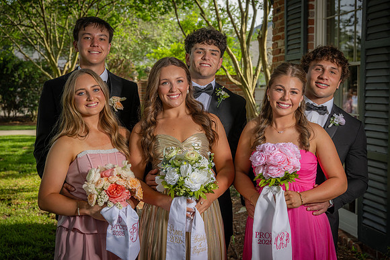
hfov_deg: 41.9
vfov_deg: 28.7
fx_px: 509
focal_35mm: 47
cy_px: 130
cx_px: 195
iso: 100
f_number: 5.6
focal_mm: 47
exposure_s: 1/160
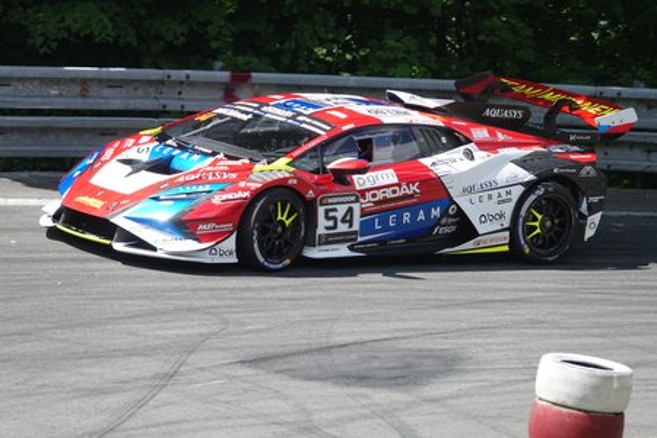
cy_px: 219
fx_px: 6022
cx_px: 328
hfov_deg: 6.2
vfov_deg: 4.2
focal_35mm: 330
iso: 160
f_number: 4
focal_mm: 120.91
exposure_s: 1/800
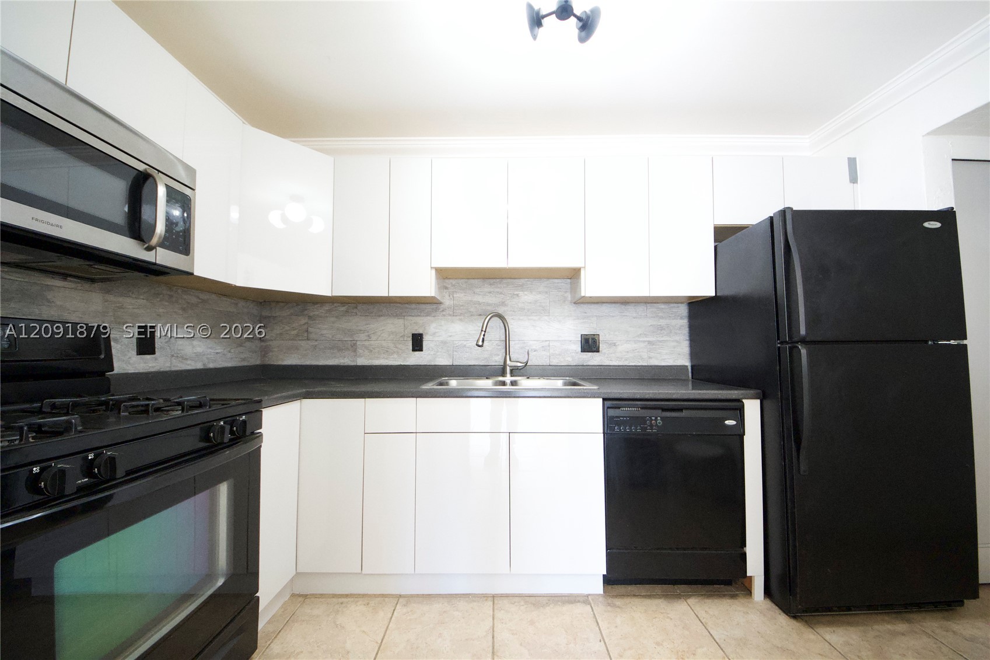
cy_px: 330
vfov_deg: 90.0
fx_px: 330
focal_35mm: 12
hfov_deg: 112.6
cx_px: 495
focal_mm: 8
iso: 8000
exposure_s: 1/100
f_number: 7.1
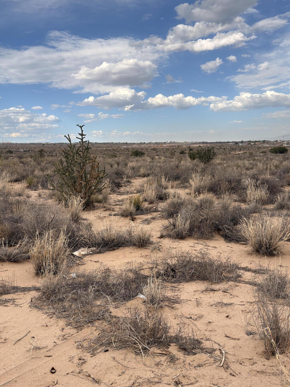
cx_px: 145
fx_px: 391
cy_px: 194
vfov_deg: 52.6
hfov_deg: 40.7
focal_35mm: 35
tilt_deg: -7.3
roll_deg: +2.1
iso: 64
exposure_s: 1/2445
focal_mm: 6.76
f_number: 1.78
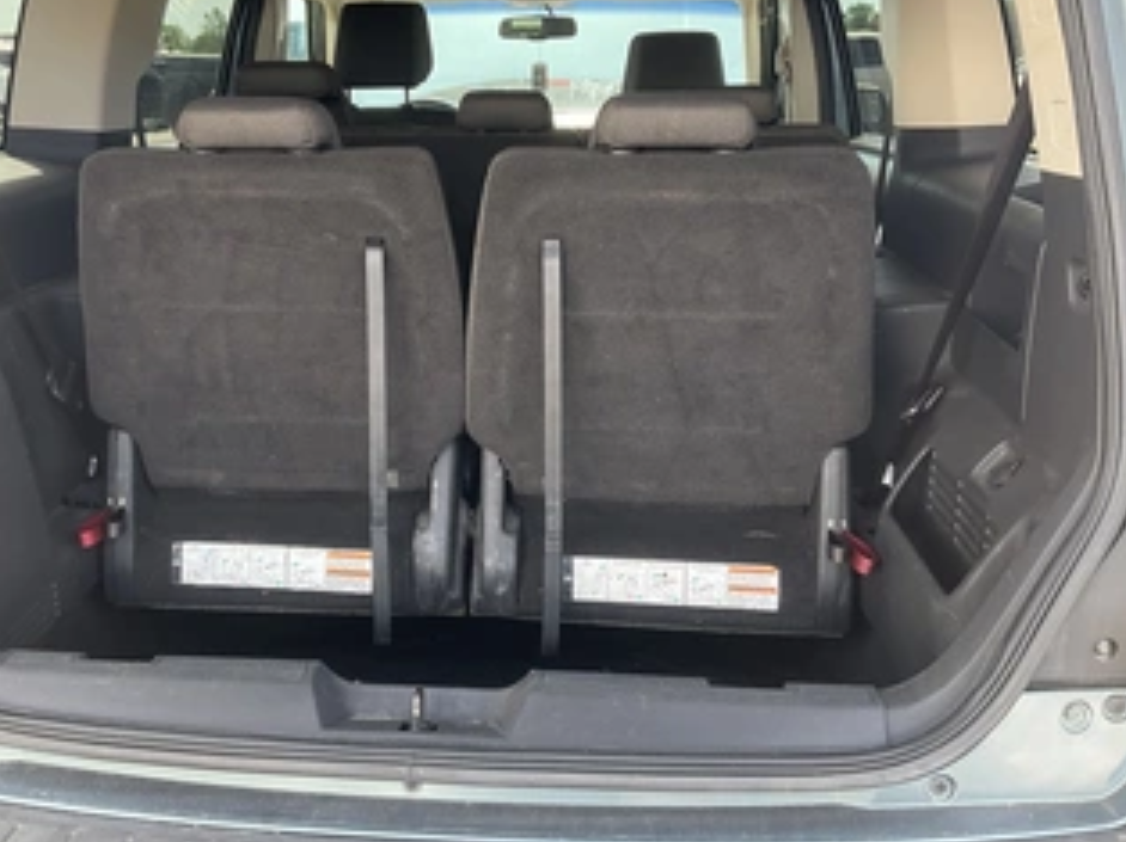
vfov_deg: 38.5
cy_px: 365
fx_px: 1203
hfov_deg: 49.9
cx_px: 455
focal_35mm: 37
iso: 32
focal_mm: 3
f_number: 1.8
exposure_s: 1/128
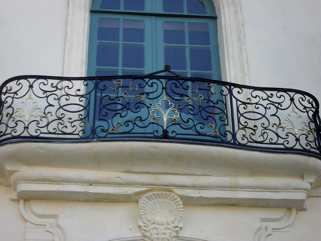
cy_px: 120
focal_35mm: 77
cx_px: 160
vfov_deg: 19.1
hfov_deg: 25.3
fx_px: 714
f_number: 5
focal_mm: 13.6
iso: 100
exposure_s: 1/180
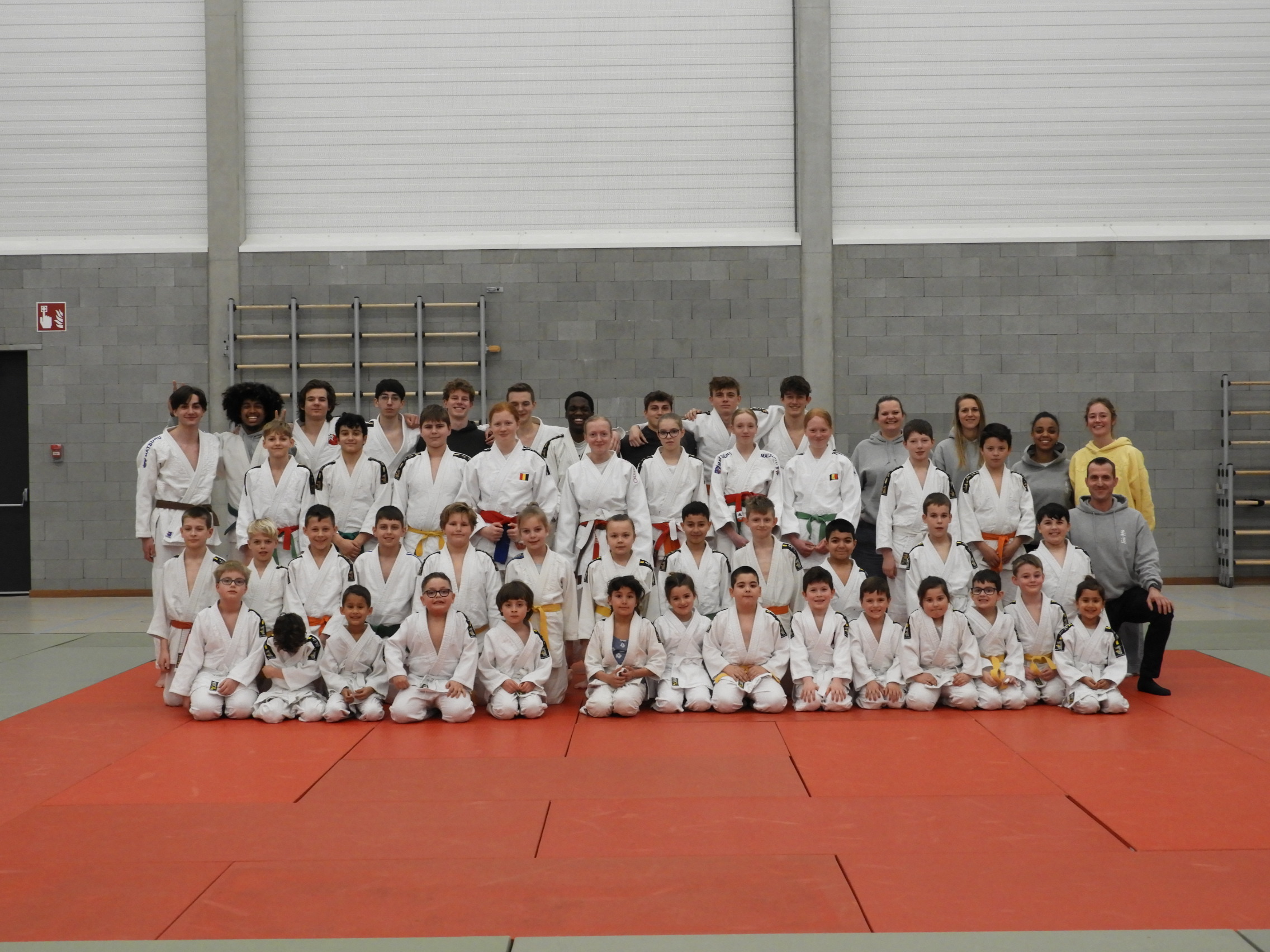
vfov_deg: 29.1
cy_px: 476
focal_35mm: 50
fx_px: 1834
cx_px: 635
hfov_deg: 38.2
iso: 400
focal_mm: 9
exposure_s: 1/60
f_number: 4
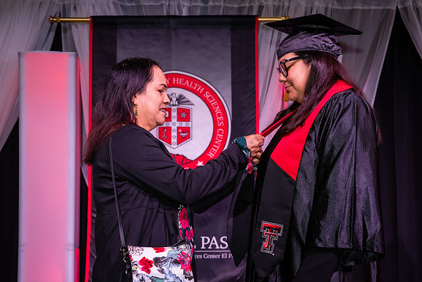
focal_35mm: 90
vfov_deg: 15.2
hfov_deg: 22.7
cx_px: 233
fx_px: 1052
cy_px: 146
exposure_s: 1/160
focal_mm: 70
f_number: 5.6
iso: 800
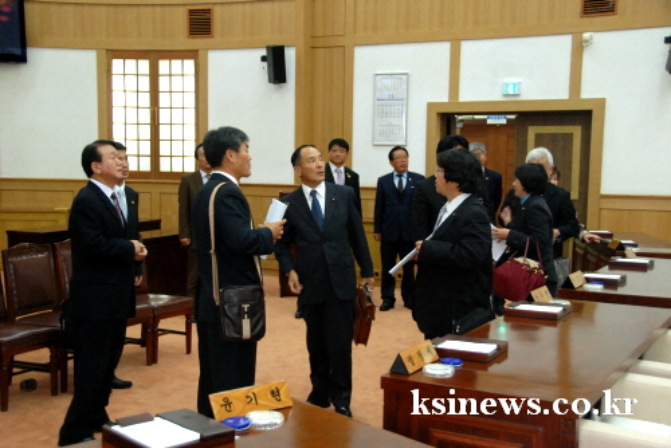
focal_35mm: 48
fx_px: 895
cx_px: 336
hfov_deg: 41.1
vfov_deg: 28.1
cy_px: 224
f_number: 5
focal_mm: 32
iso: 800
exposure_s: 1/60
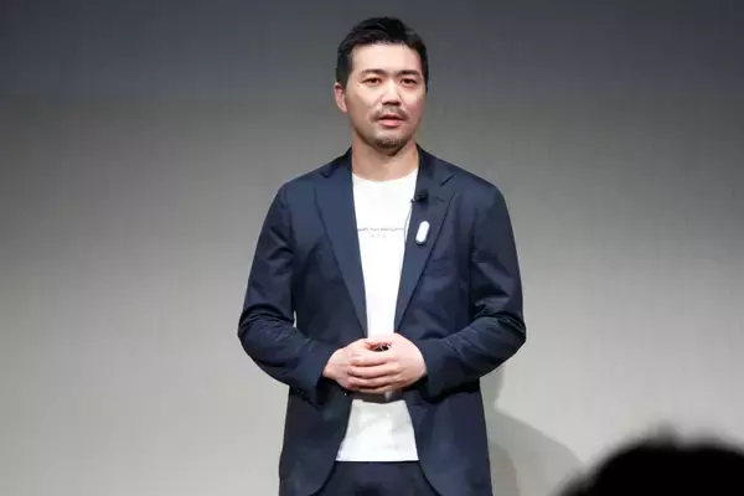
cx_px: 372
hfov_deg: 12.4
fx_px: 3430
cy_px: 248
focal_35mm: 166
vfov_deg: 8.3
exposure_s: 1/60
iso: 12800
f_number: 5.6
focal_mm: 166
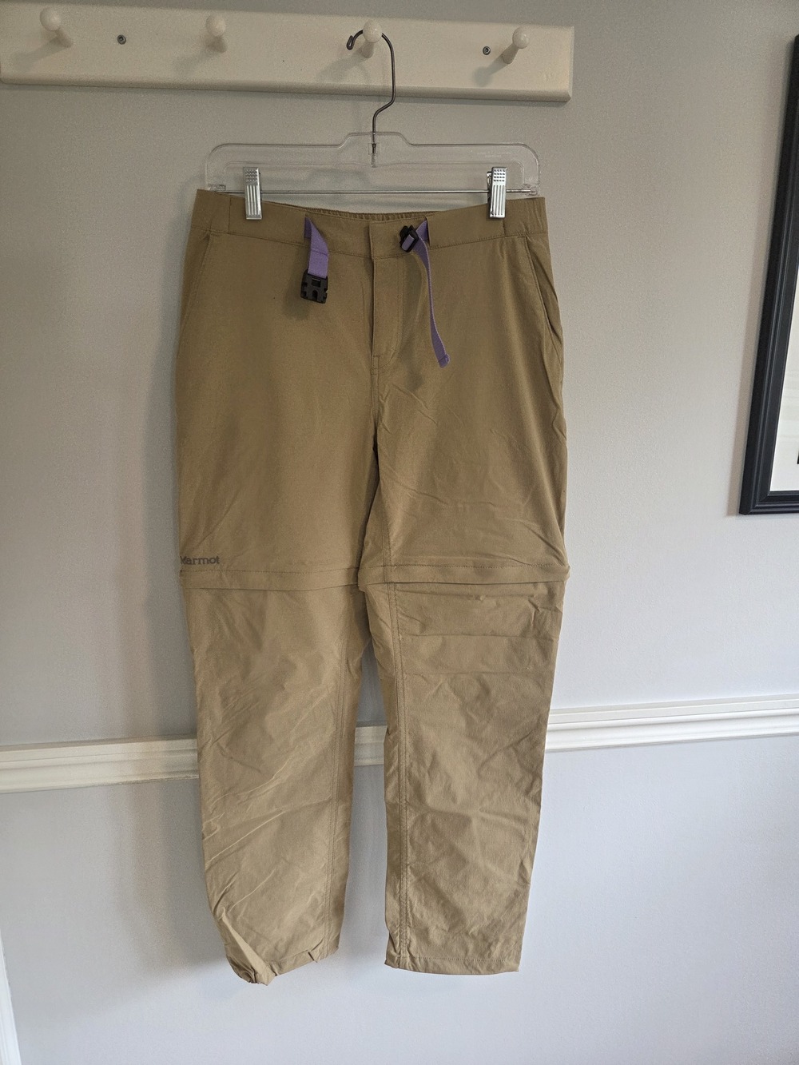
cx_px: 400
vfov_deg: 73.9
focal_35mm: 23
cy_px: 532
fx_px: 708
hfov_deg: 58.9
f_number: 1.8
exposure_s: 1/120
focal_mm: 5.4
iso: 160
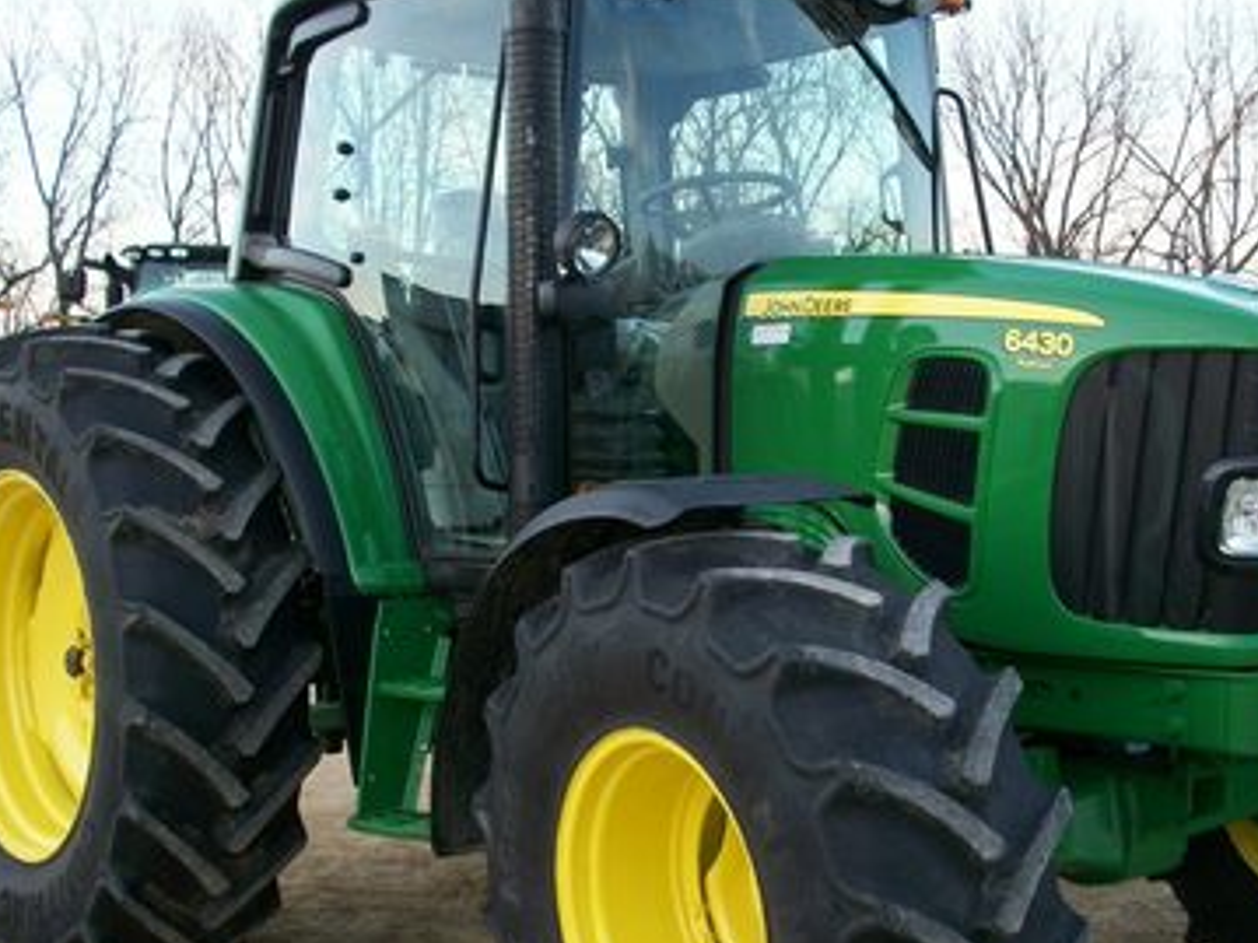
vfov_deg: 27.4
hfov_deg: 36.1
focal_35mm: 53
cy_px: 582
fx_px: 1925
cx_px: 739
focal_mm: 6.3
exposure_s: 1/50
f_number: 3.1
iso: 80
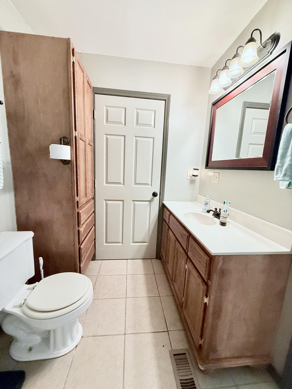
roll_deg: -3.3
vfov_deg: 102.1
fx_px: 157
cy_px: 194
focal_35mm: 14
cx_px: 146
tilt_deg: -8.8
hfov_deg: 85.7
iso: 400
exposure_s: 1/60
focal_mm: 2.22
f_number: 2.2
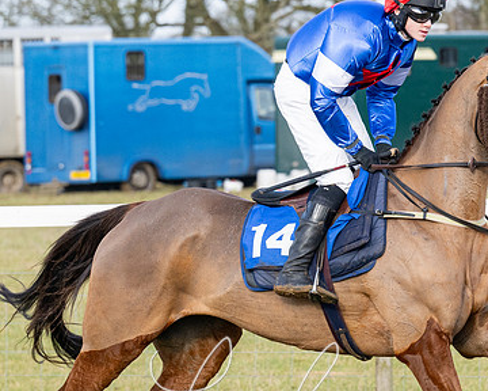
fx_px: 6312
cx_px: 399
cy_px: 300
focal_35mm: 437
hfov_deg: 4.4
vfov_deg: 3.5
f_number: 5
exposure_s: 1/1000
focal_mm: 145
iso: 400
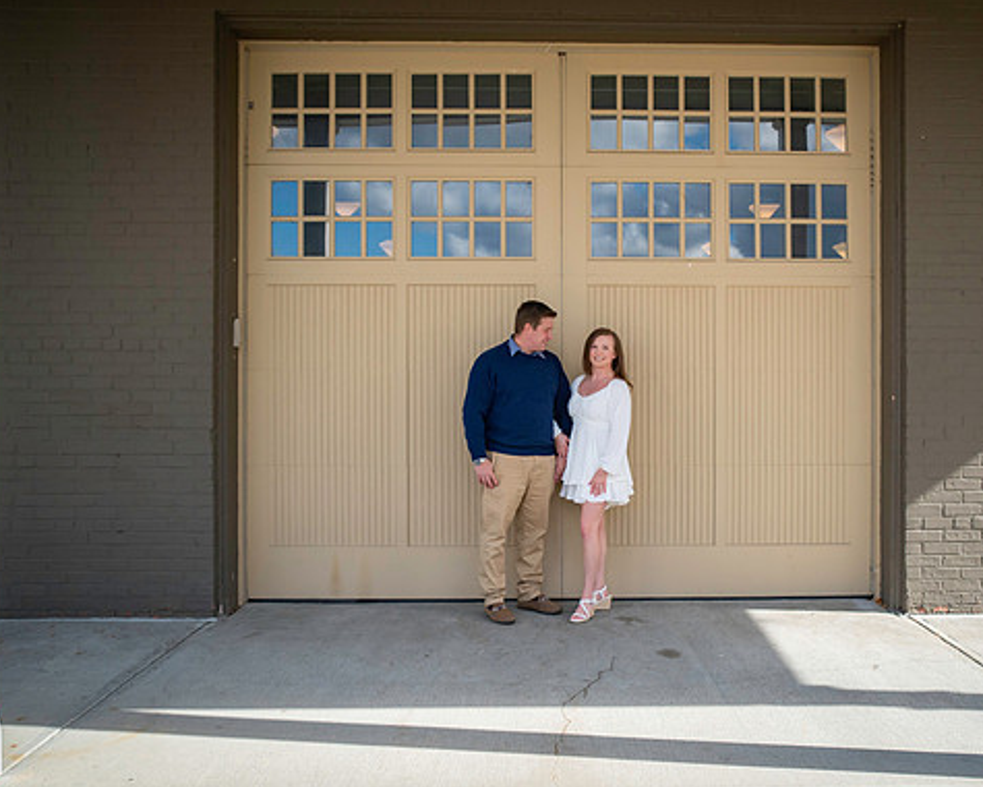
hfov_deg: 48.8
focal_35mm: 37
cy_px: 391
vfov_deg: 40.1
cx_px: 588
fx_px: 1076
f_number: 3.5
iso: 1250
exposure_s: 1/5000
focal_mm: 32
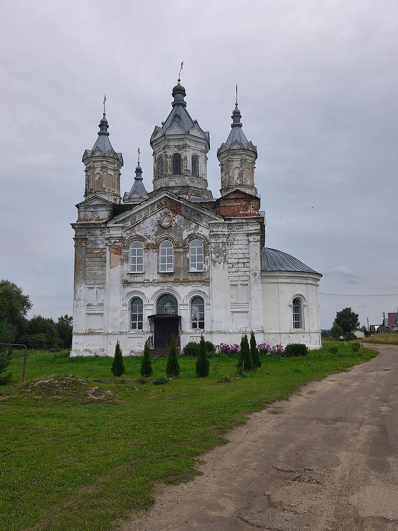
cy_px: 266
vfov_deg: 60.0
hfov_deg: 46.8
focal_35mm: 30
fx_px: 460
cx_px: 199
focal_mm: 6.57
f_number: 1.6
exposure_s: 1/2959
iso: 50
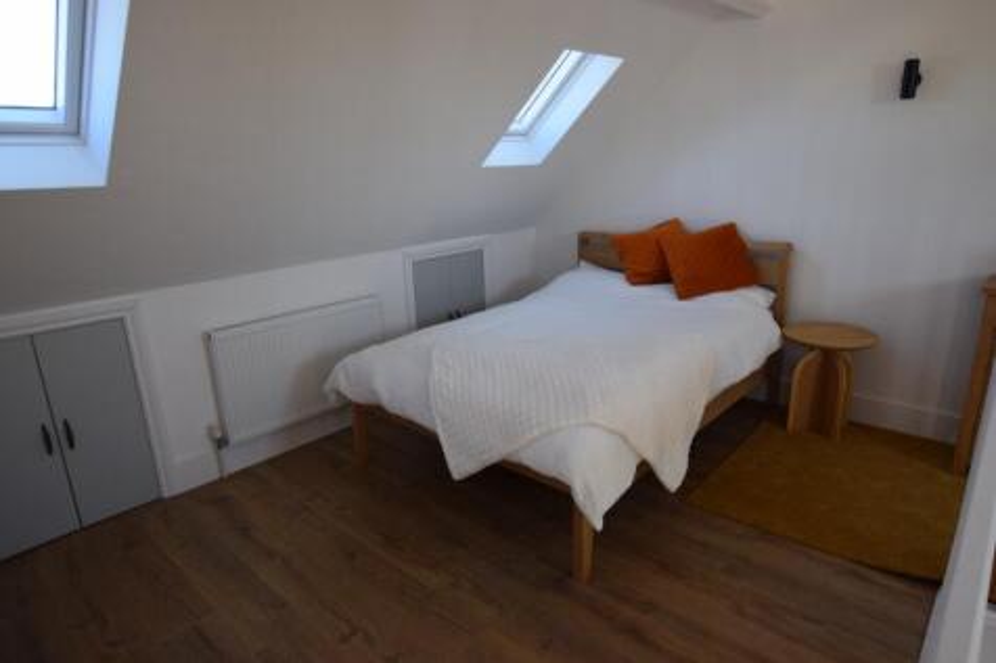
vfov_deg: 59.5
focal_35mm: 21
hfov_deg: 81.2
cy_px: 332
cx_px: 498
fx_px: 581
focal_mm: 14
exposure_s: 1/100
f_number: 5
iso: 400
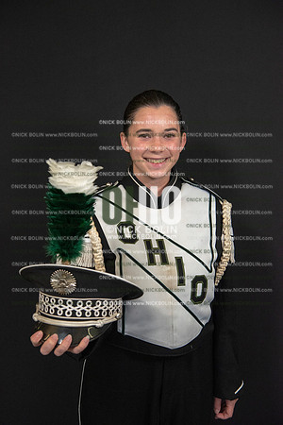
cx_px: 142
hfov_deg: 29.9
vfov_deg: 43.6
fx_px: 531
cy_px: 212
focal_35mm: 45
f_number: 5.6
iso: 2000
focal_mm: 45
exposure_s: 1/640
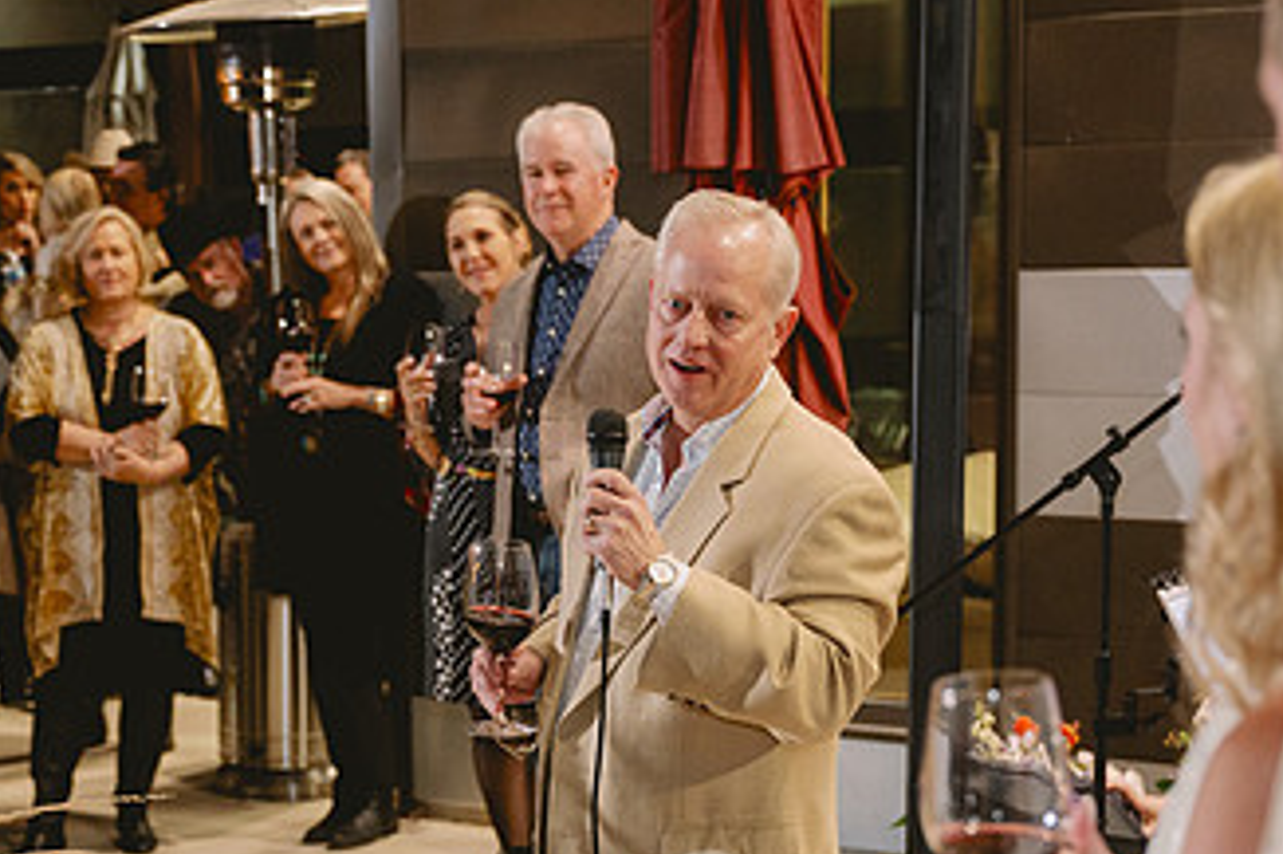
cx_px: 508
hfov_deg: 27.7
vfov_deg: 18.5
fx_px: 2600
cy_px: 630
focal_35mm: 73
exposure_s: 1/100
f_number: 2.8
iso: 2500
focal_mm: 41
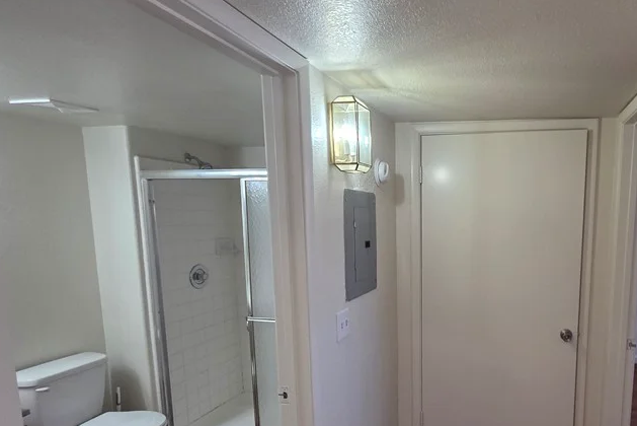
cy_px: 275
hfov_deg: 74.9
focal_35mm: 22
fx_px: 389
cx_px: 449
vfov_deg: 56.4
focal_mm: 2.2
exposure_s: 1/120
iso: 160
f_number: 1.9
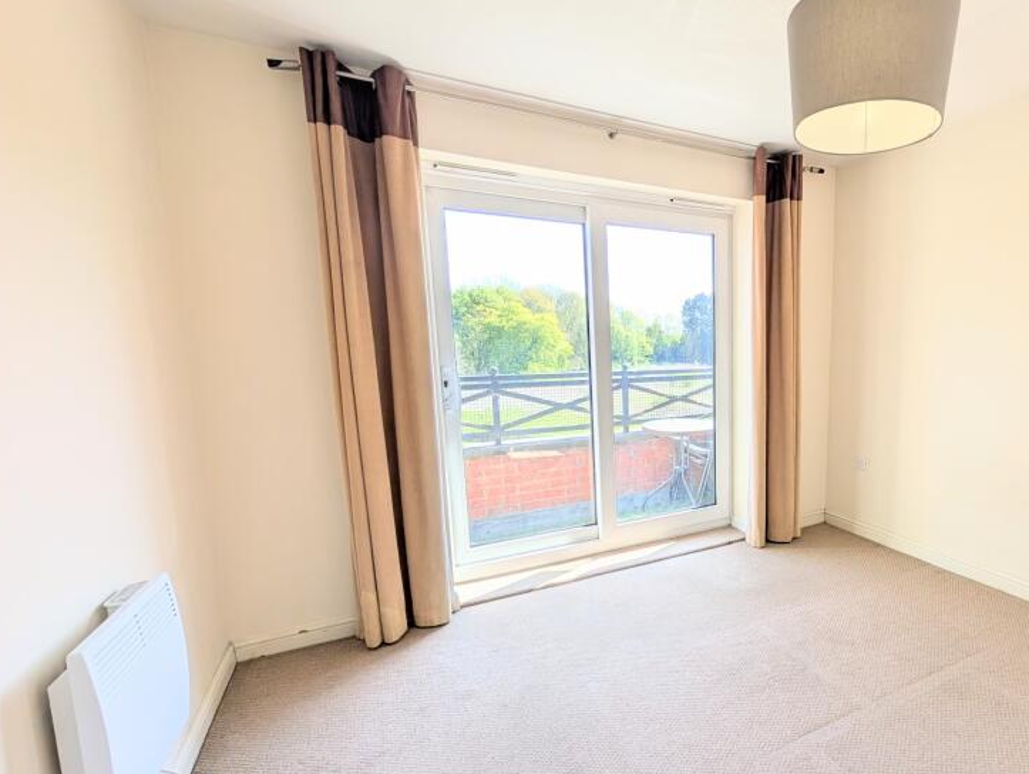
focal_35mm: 17
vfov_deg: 74.7
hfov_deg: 86.6
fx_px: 506
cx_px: 713
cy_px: 423
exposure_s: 1/430
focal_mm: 2.02
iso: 54
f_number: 1.7
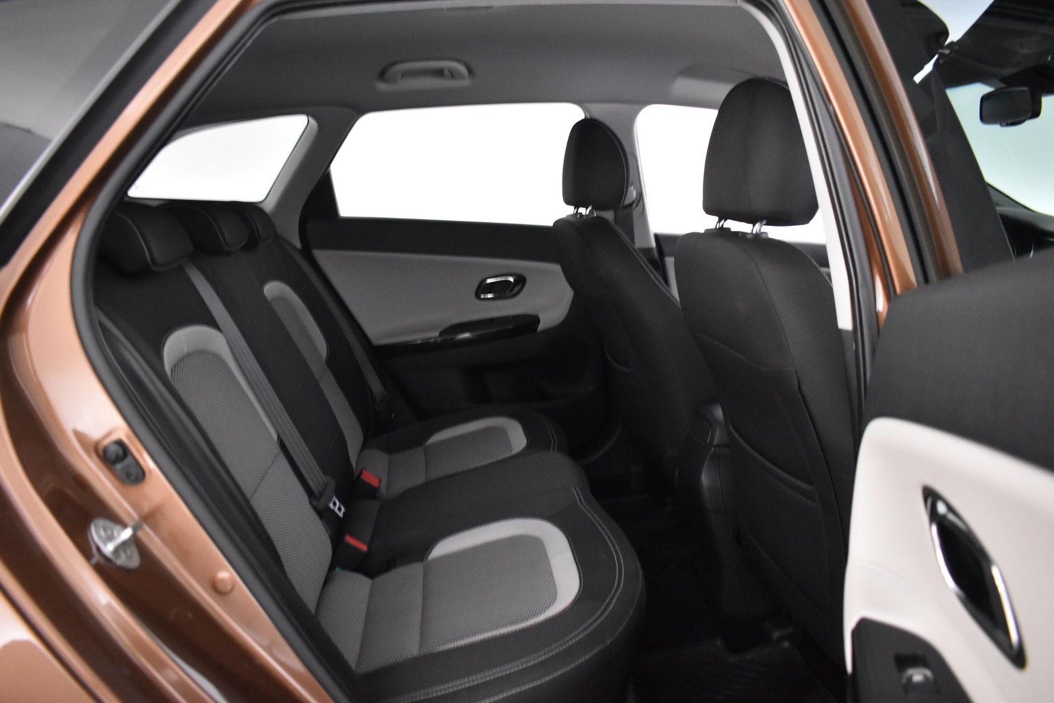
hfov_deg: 67.4
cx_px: 527
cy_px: 352
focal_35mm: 27
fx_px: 790
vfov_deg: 47.9
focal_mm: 18
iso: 3200
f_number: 3.5
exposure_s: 1/30
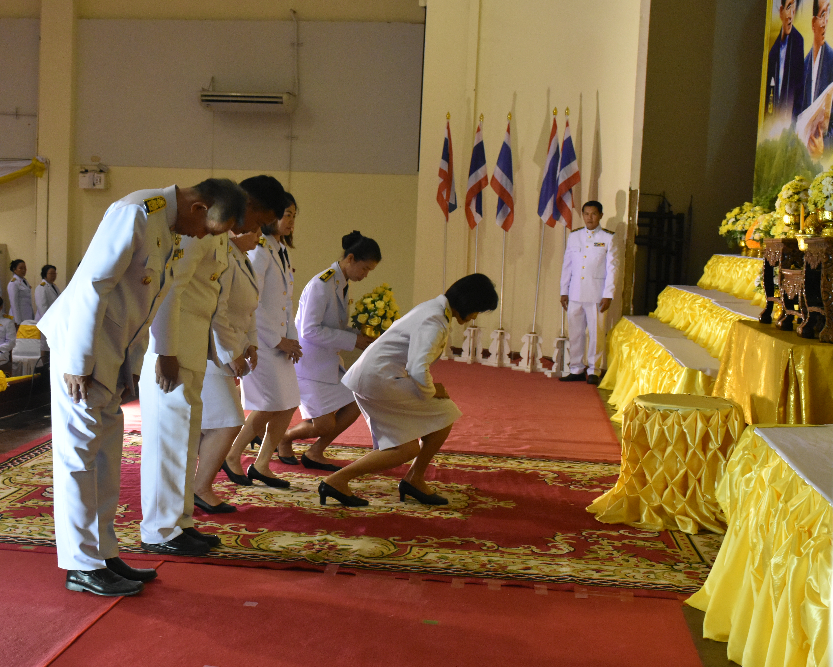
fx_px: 1257
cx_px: 331
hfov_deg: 36.5
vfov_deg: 29.7
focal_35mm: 51
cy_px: 333
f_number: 6.3
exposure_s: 1/160
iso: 3200
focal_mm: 30
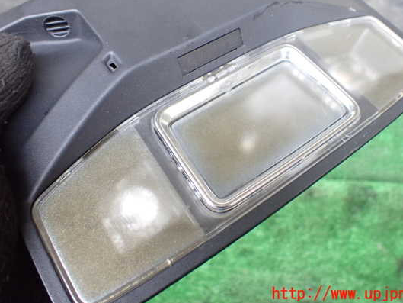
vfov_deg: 41.7
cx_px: 216
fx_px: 396
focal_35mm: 34
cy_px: 132
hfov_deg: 53.9
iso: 640
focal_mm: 5.4
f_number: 2.3
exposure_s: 1/125
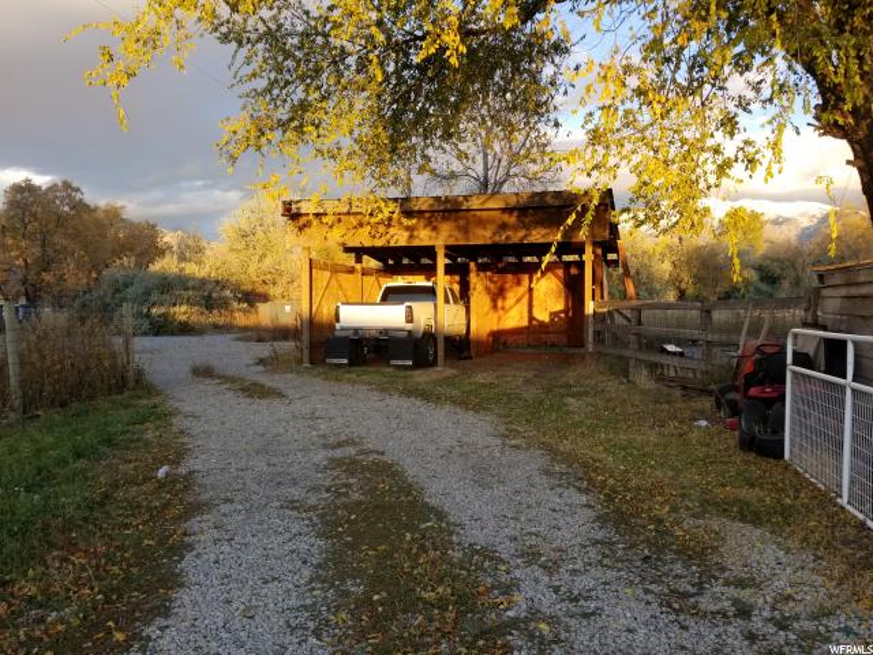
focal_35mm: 26
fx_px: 656
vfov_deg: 53.1
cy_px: 328
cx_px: 436
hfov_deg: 67.3
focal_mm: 4.3
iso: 50
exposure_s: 1/278
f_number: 1.7
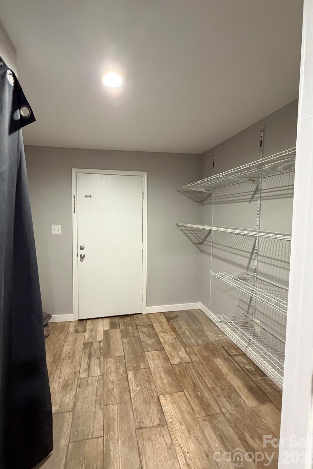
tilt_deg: -4.6
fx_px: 196
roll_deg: -0.2
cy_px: 228
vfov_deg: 100.4
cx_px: 138
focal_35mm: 15
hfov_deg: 77.0
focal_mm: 2.22
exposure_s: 1/60
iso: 640
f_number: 2.2
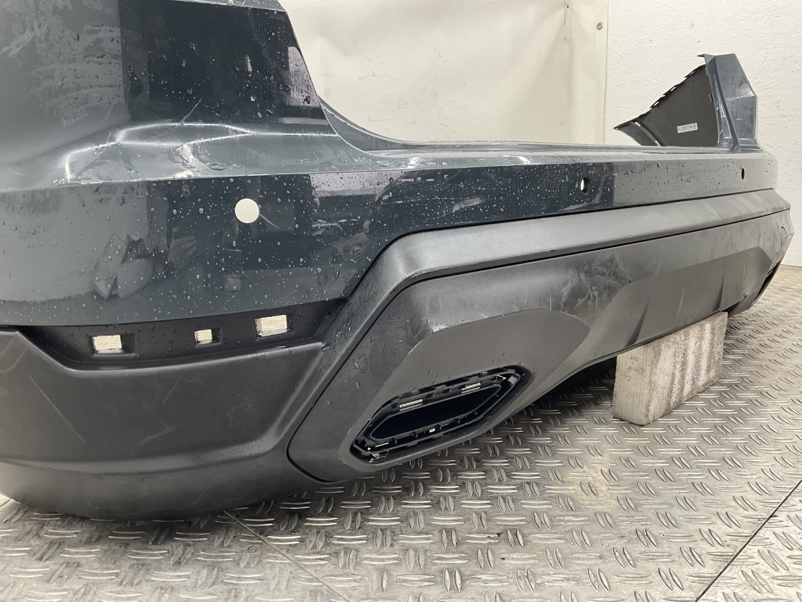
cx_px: 401
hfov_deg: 61.7
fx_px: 672
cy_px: 301
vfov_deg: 48.2
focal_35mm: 29
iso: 50
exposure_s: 1/50
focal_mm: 3
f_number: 1.8
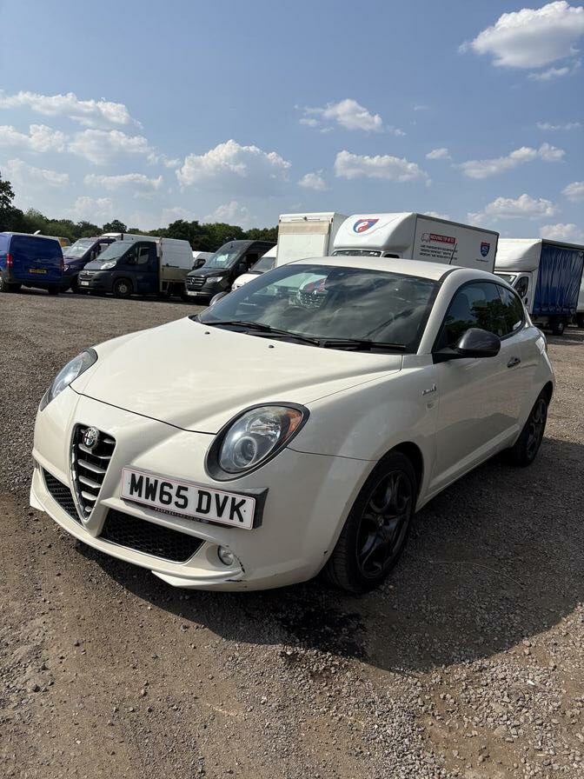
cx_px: 292
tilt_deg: -10.0
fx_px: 585
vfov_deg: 67.3
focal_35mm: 26
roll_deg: -3.6
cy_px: 390
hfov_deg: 53.1
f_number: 1.6
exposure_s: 1/6993
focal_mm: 5.96
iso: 50
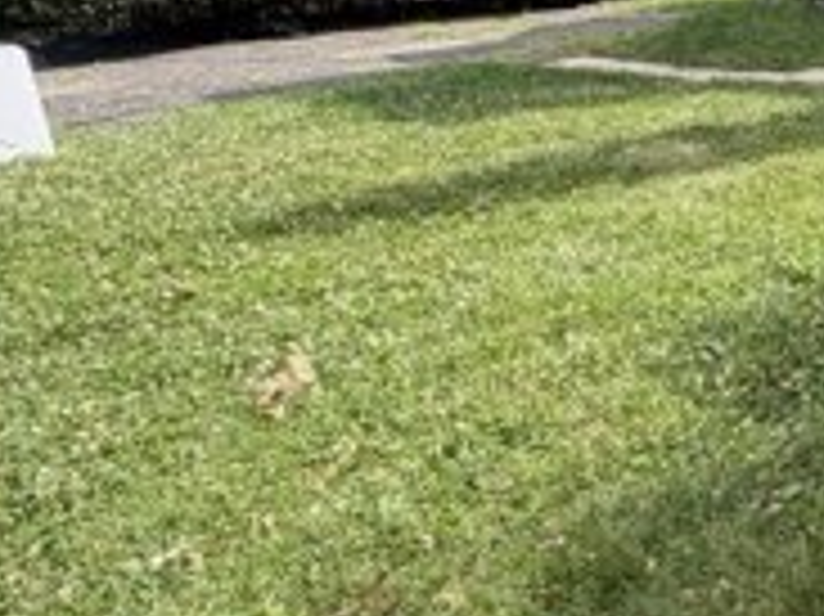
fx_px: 1166
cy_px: 31
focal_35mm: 49
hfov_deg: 29.2
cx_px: 1139
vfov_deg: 28.2
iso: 50
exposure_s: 1/502
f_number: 2.2
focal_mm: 2.22
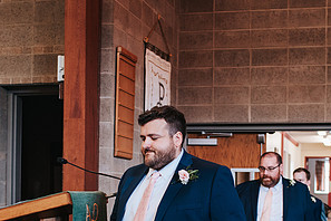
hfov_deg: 25.4
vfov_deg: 16.8
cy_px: 206
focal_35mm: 80
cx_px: 174
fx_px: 735
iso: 1000
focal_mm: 35
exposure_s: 1/125
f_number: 3.2
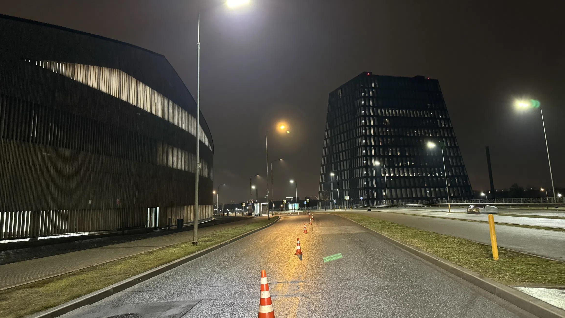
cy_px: 130
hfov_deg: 69.9
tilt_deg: +8.1
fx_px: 404
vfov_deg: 42.7
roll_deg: +2.4
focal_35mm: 27
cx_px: 285
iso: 800
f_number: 1.78
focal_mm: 6.86
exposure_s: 1/25
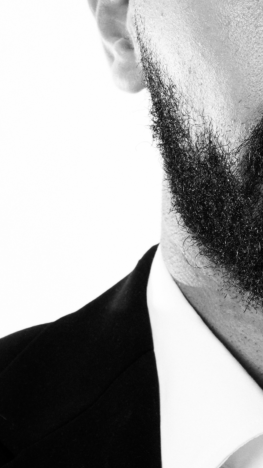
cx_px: 328
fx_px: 2827
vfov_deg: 9.5
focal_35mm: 228
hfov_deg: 5.3
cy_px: 177
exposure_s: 1/160
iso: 200
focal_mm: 73
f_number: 11
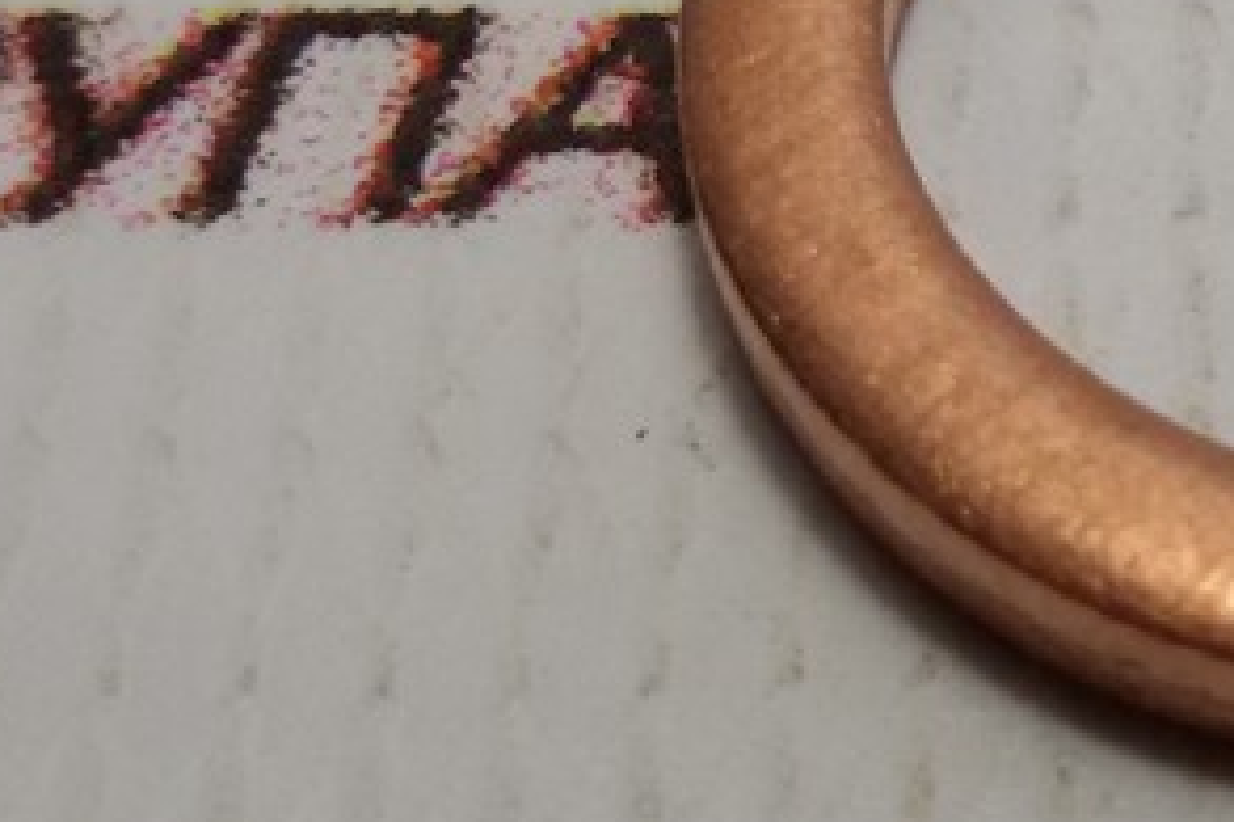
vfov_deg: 12.4
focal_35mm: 110
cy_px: 105
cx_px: 1373
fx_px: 3768
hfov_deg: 17.9
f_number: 2.4
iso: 64
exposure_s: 1/100
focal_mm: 2.93
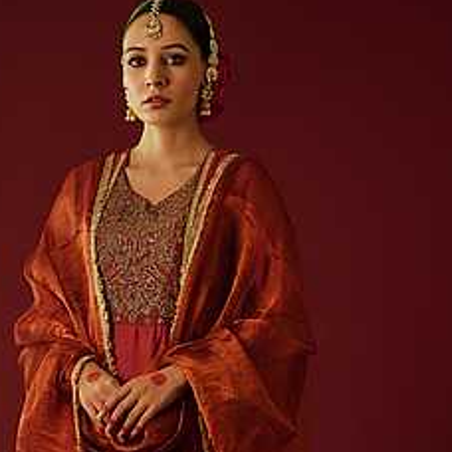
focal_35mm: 96
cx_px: 159
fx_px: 1418
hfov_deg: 18.1
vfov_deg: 17.6
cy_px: 479
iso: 200
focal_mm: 49
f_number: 3.2
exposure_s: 1/200
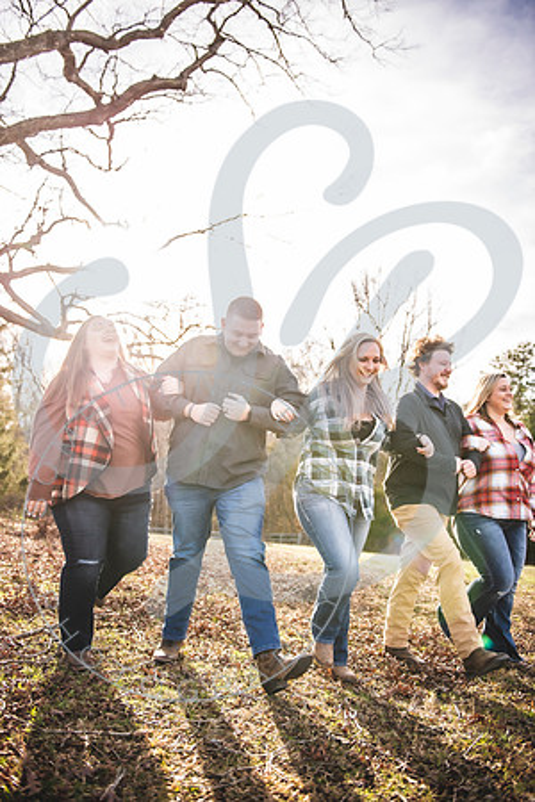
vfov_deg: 65.5
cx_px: 268
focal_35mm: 28
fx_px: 624
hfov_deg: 46.4
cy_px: 401
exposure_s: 1/500
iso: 100
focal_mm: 28
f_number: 2.8
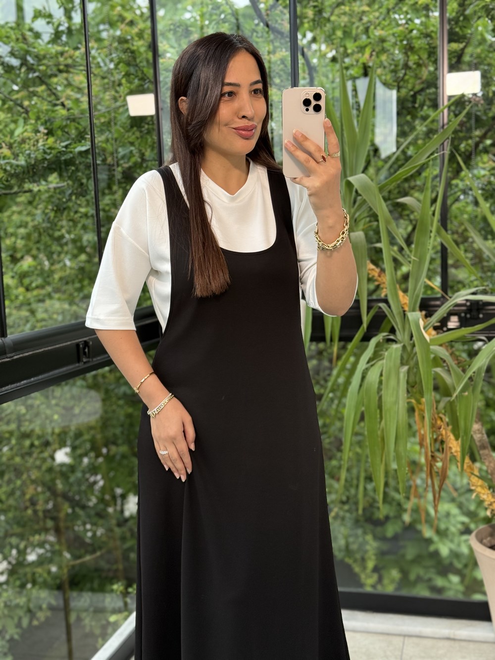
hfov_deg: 30.3
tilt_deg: -21.4
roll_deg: +3.7
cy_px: 330
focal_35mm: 48
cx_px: 248
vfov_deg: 39.7
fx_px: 915
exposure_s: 1/82
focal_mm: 6.76
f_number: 1.78
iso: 100
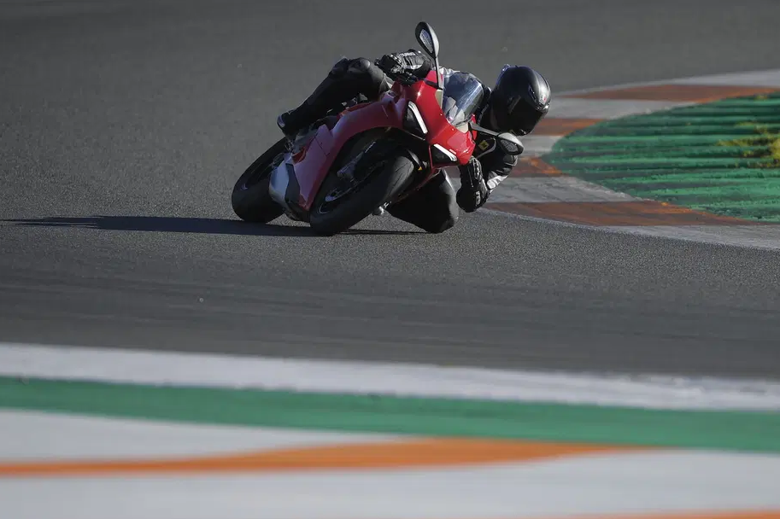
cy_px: 187
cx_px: 494
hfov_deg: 3.9
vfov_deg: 2.6
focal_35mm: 526
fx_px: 11392
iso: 200
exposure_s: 1/2000
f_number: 4
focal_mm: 400
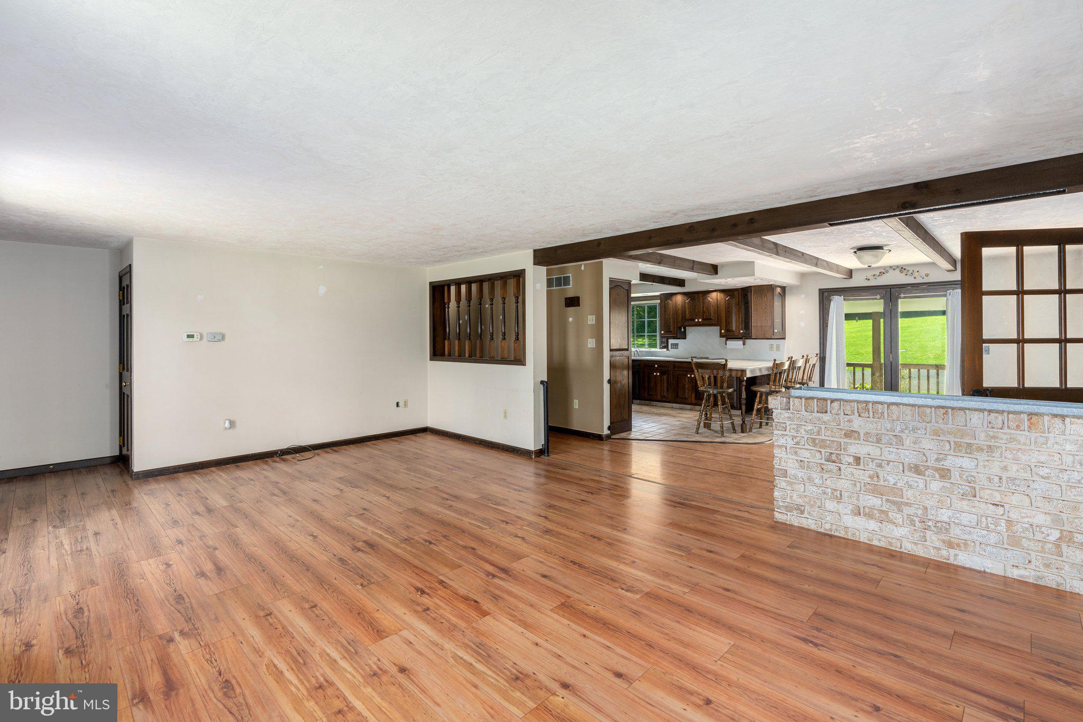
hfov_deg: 96.7
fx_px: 481
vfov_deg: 73.7
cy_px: 361
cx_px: 542
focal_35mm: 16
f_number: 7.1
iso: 320
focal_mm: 16
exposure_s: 1/25
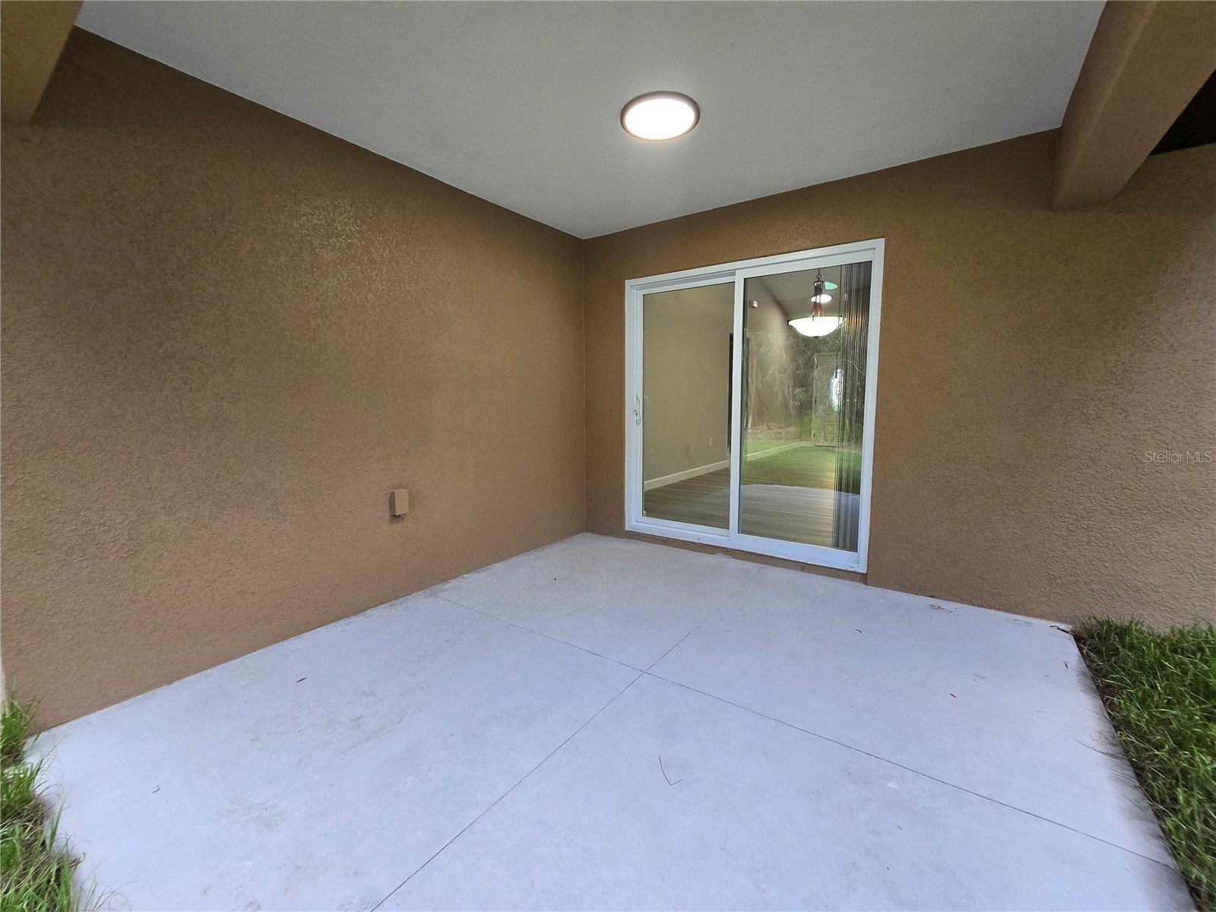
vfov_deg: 89.9
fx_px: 457
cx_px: 608
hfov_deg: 106.2
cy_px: 456
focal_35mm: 13
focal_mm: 2.2
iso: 125
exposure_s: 1/60
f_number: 2.2
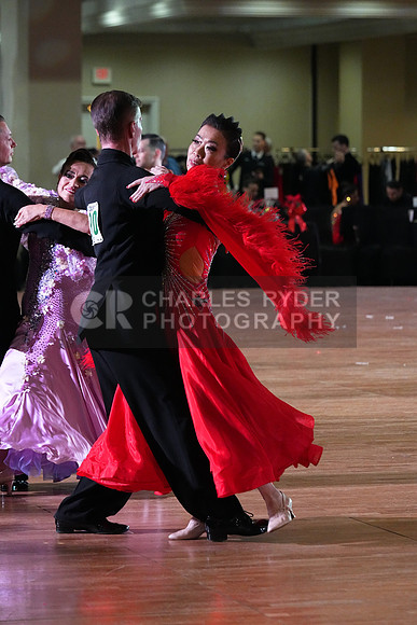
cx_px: 208
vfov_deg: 12.2
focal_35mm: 169
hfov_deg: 8.1
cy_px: 312
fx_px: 2934
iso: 10000
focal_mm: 169
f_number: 5.6
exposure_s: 1/400
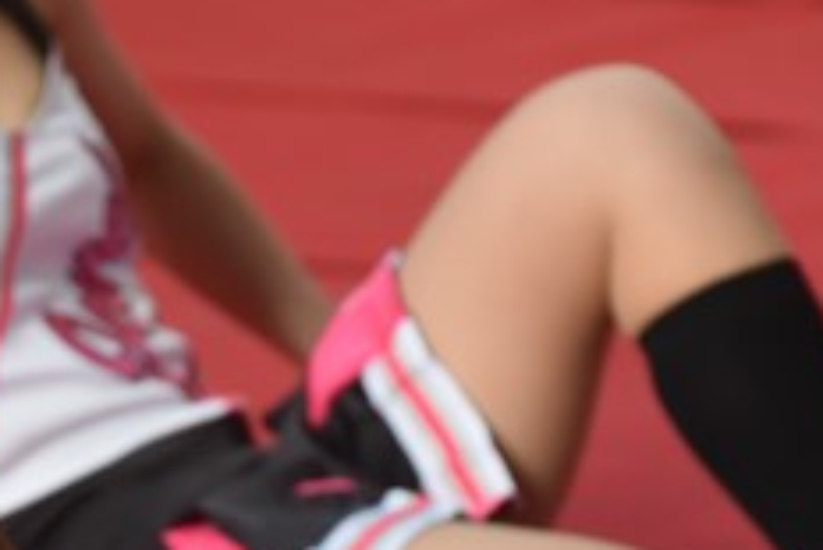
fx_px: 11483
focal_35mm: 502
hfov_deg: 4.1
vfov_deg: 2.7
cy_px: 807
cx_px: 263
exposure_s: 1/500
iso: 1250
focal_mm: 155
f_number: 4.8
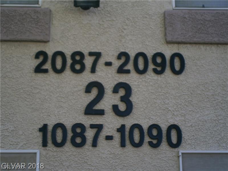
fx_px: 573
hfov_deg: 22.5
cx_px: 114
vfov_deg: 17.0
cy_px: 86
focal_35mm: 87
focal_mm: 15.4
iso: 100
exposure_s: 1/250
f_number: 4.9
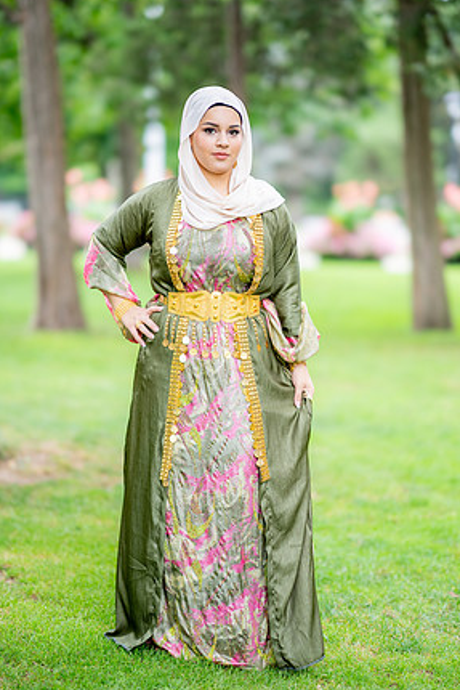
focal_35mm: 89
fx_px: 1704
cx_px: 226
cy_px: 337
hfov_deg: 15.4
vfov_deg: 22.9
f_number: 1.4
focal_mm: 85
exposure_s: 1/640
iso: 100
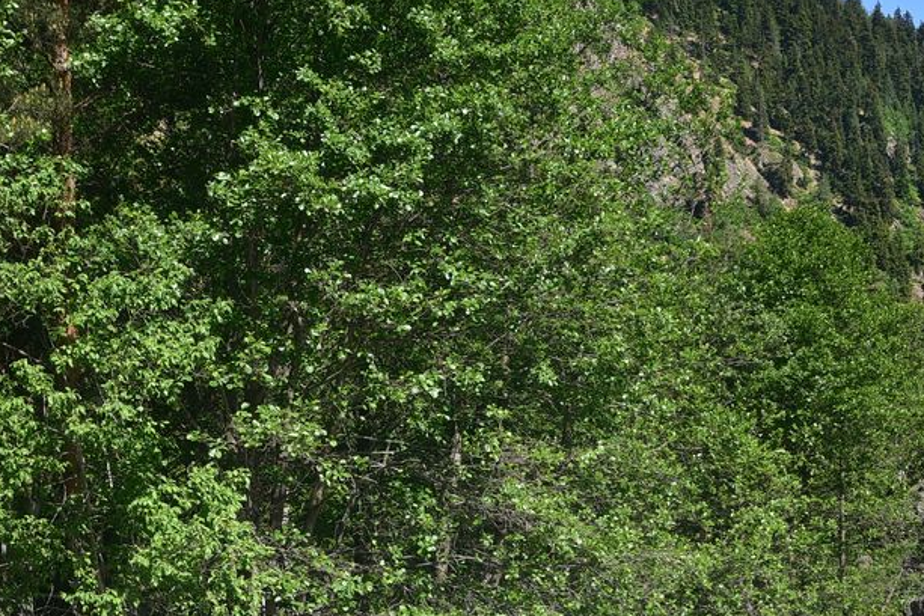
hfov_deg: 19.3
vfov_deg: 12.9
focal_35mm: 106
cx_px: 538
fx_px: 2721
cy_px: 335
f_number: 13
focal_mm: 50
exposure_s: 1/125
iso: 160
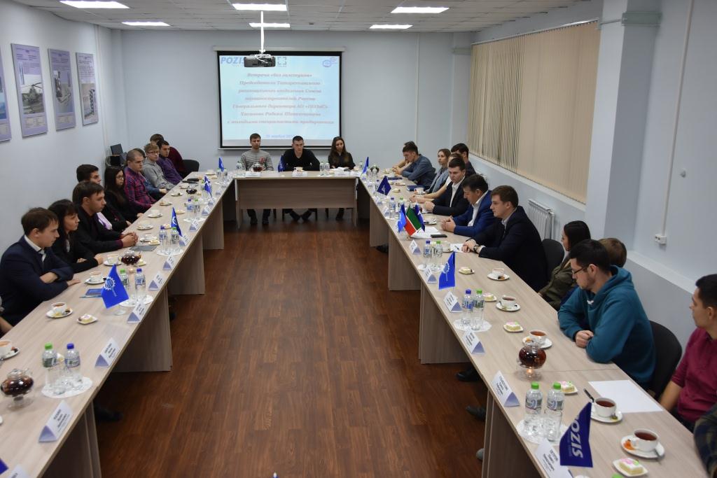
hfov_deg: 57.2
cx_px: 358
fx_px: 657
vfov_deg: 40.0
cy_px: 239
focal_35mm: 33
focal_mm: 22
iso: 800
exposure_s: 1/100
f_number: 5
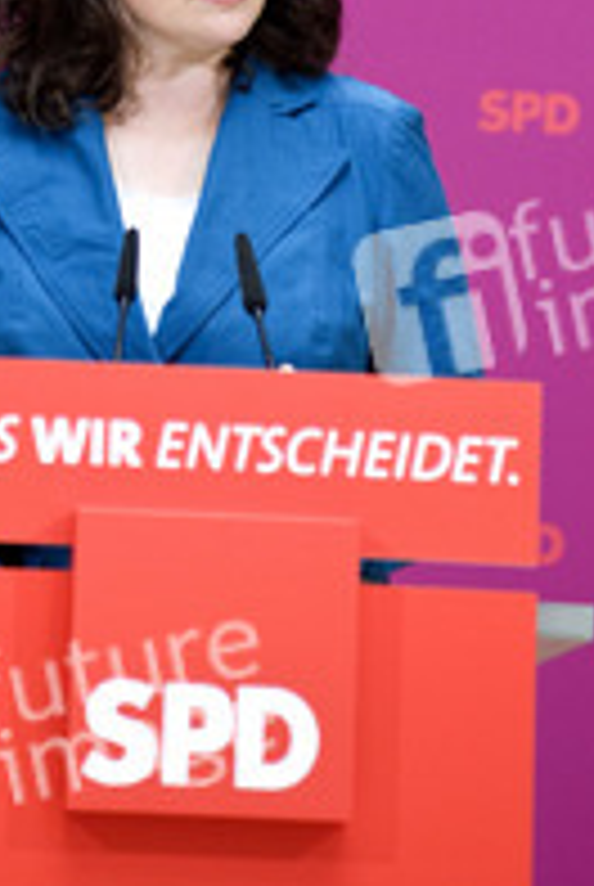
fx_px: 8508
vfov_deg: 6.0
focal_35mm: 345
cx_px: 178
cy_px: 54
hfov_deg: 4.0
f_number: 4.5
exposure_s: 1/800
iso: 1600
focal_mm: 170
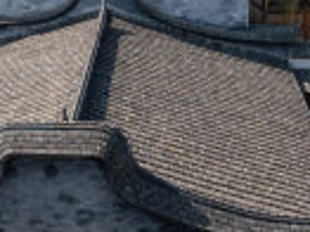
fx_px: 644
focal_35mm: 72
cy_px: 43
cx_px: 104
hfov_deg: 26.9
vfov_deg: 20.2
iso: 200
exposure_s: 1/400
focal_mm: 16
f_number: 8
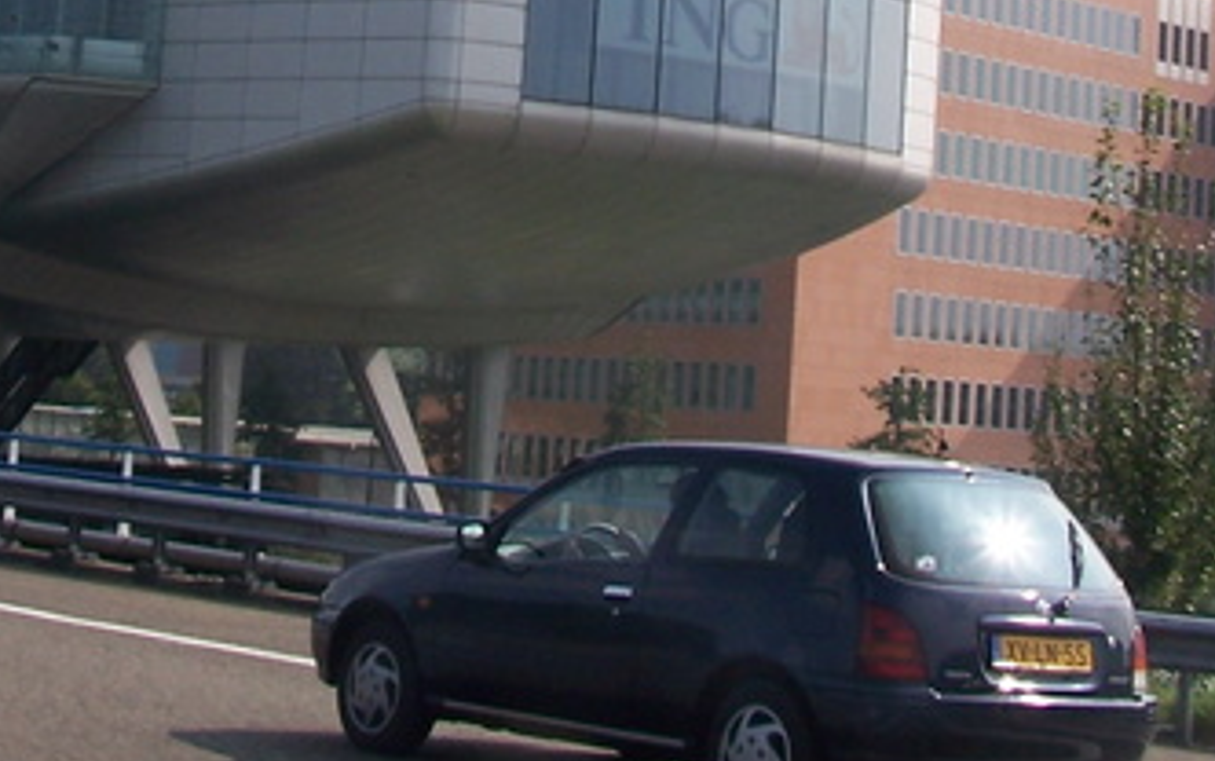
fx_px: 3181
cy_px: -216
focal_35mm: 96
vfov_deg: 13.2
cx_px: 421
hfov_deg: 21.6
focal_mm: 6.3
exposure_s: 1/350
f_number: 5.6
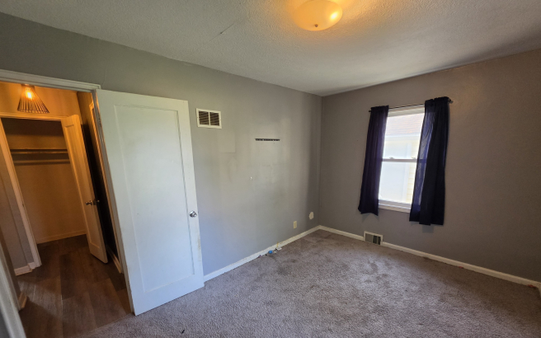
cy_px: 204
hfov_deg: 105.3
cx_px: 273
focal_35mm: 14
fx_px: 206
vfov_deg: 77.7
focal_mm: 2.2
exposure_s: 1/60
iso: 200
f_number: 1.9
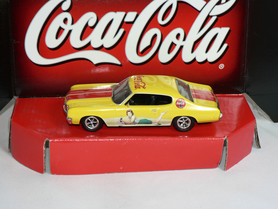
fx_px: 562
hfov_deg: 27.8
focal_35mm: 70
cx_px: 139
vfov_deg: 21.0
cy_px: 104
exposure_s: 1/60
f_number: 3.2
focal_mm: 11.6
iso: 80
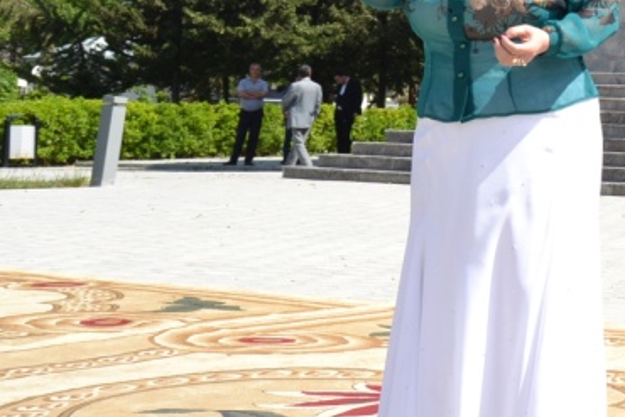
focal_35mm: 95
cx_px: 863
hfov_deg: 19.3
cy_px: -26
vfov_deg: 14.1
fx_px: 1657
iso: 100
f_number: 8
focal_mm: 23
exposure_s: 1/200
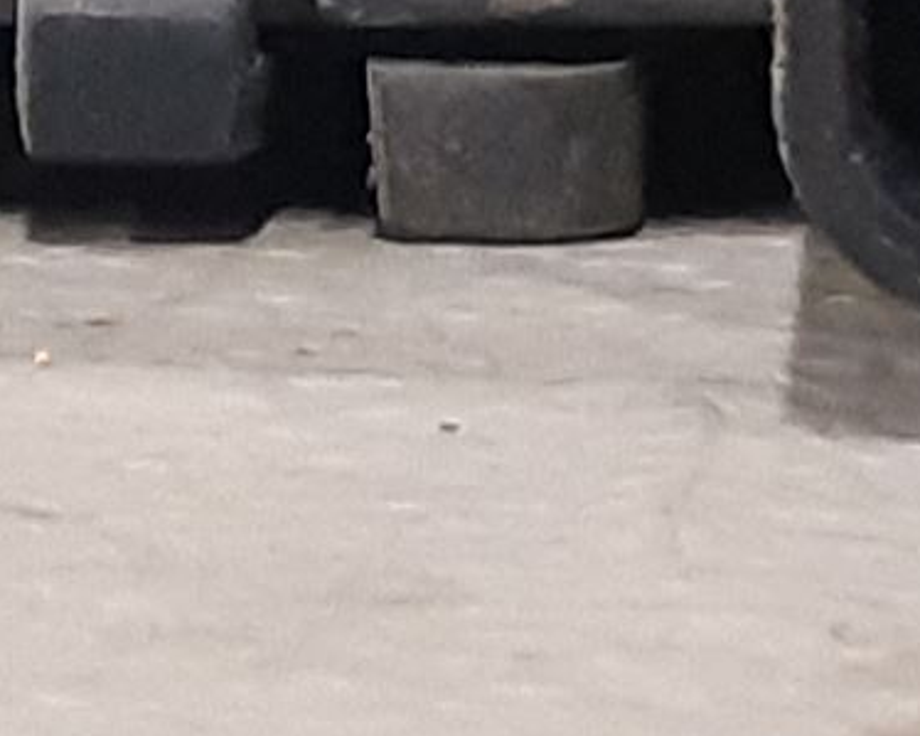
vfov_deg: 11.0
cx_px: 957
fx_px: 3784
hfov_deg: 13.6
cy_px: -66
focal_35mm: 139
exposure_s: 1/60
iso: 320
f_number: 1.7
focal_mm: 3.93
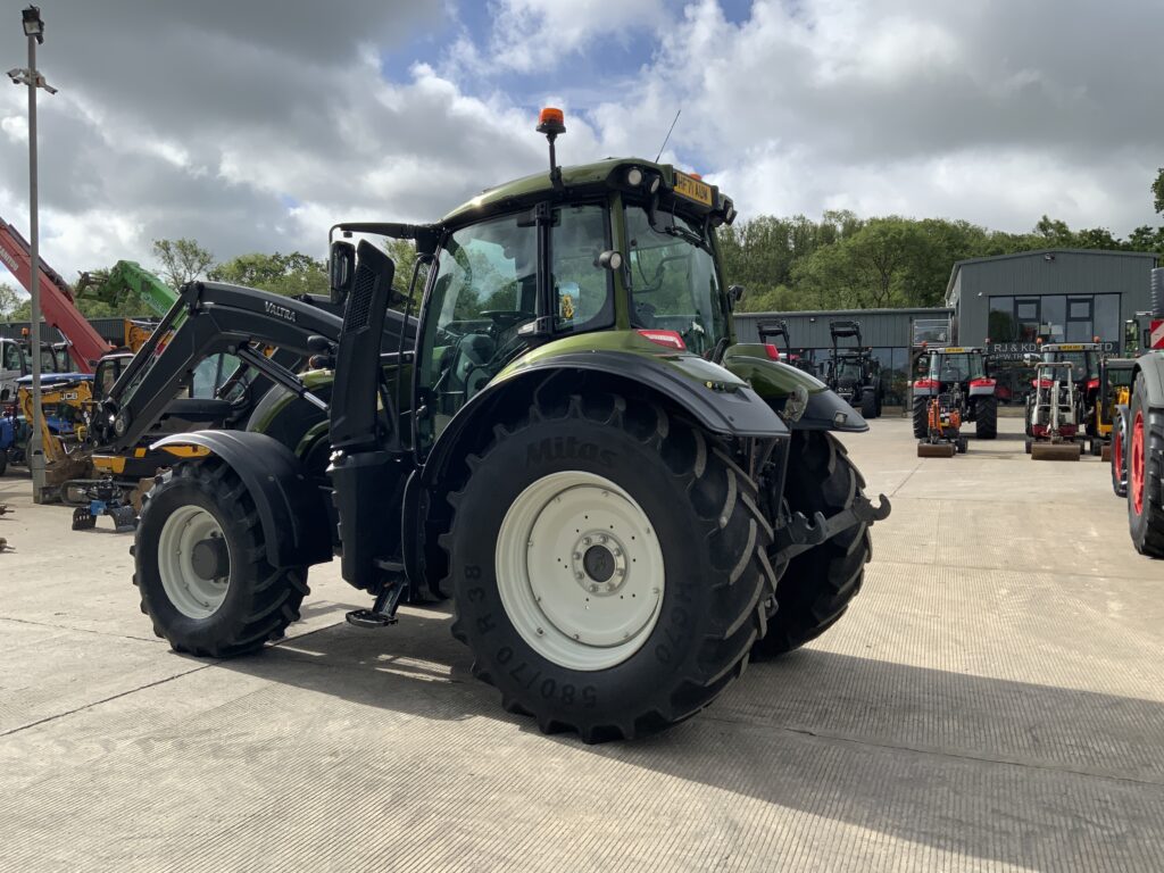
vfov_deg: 48.2
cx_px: 582
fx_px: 975
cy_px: 436
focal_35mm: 29
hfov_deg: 61.7
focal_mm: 3
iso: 16
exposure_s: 1/1984
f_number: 1.8
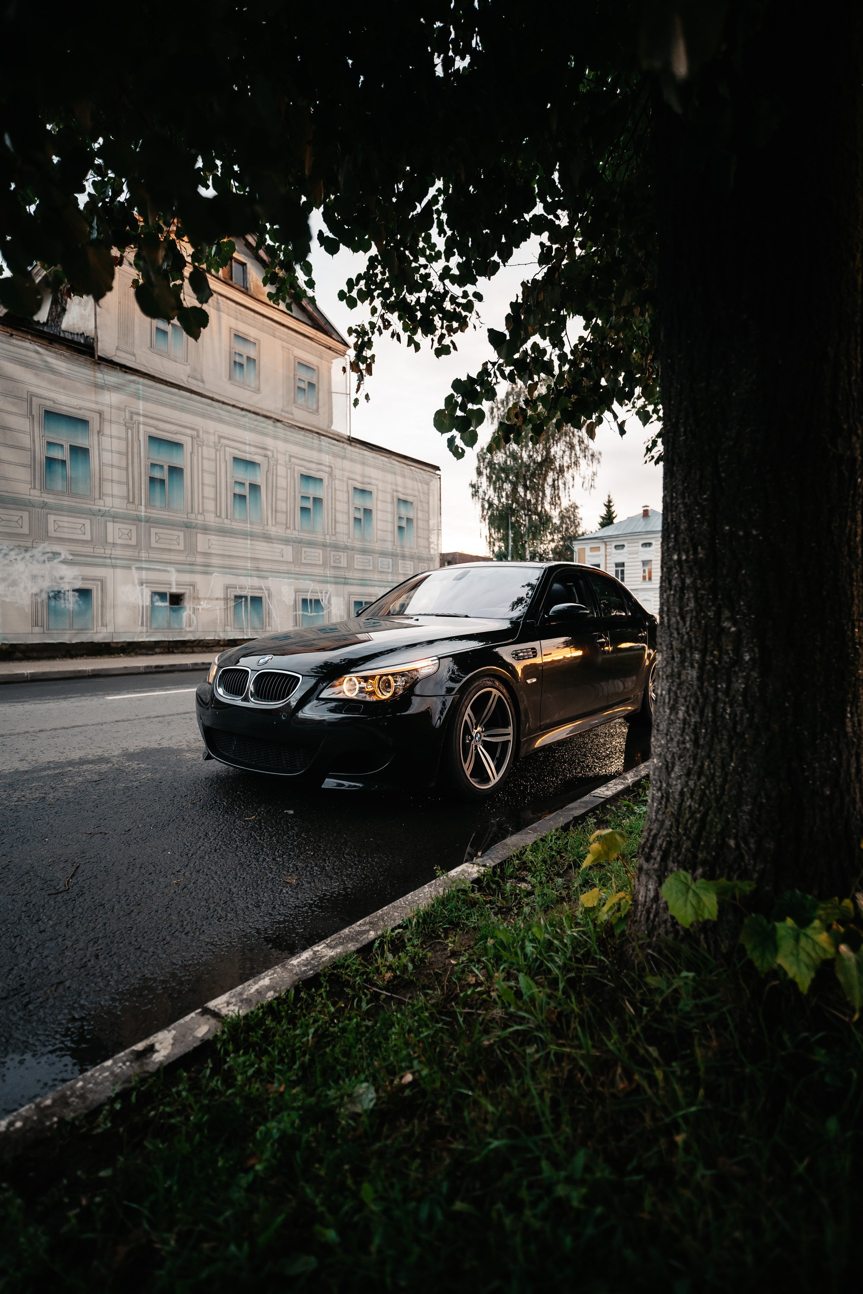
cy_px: 647
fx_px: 575
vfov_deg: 96.7
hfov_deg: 73.7
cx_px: 432
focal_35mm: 16
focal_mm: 16
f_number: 1.8
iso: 400
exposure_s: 1/250
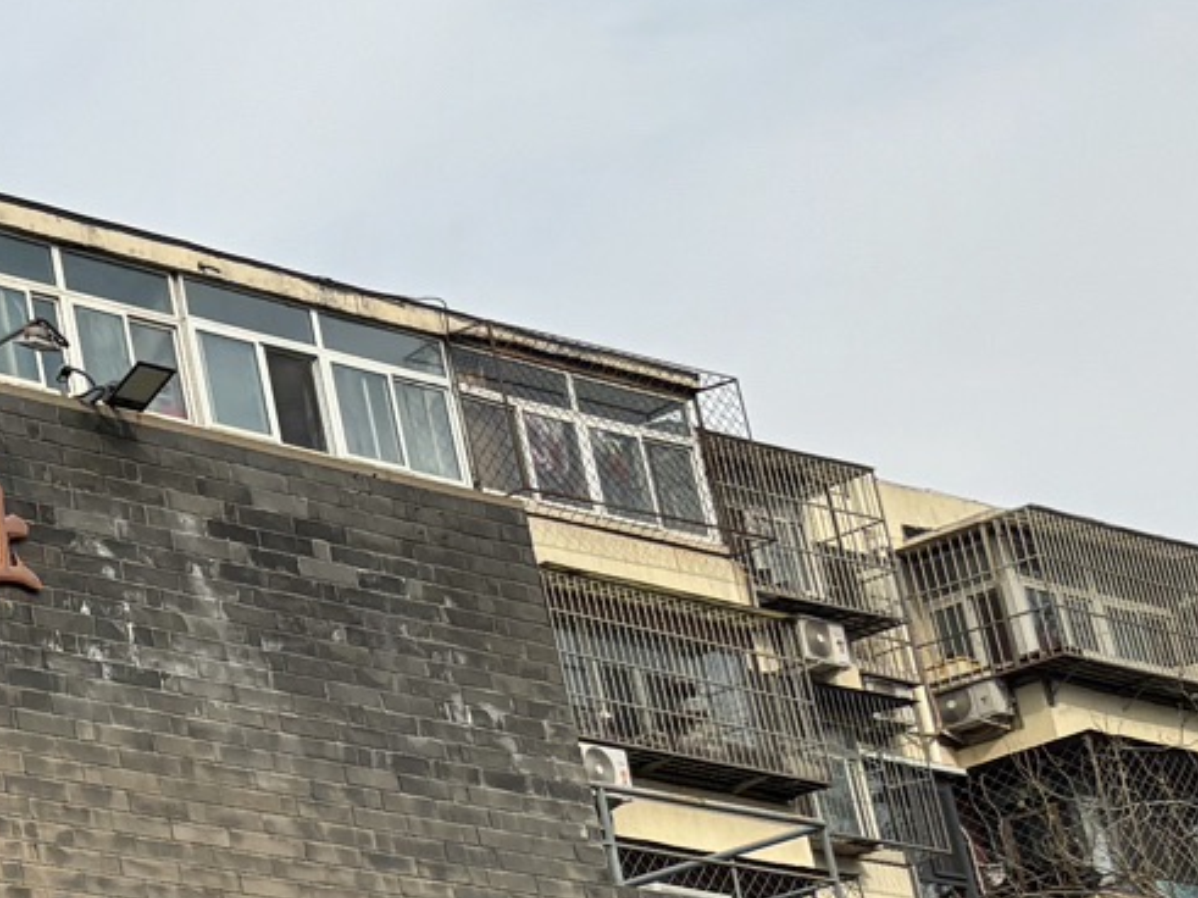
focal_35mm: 106
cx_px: -1225
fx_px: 3668
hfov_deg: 15.0
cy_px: 683
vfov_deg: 13.9
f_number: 1.6
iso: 50
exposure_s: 1/3534
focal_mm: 5.96
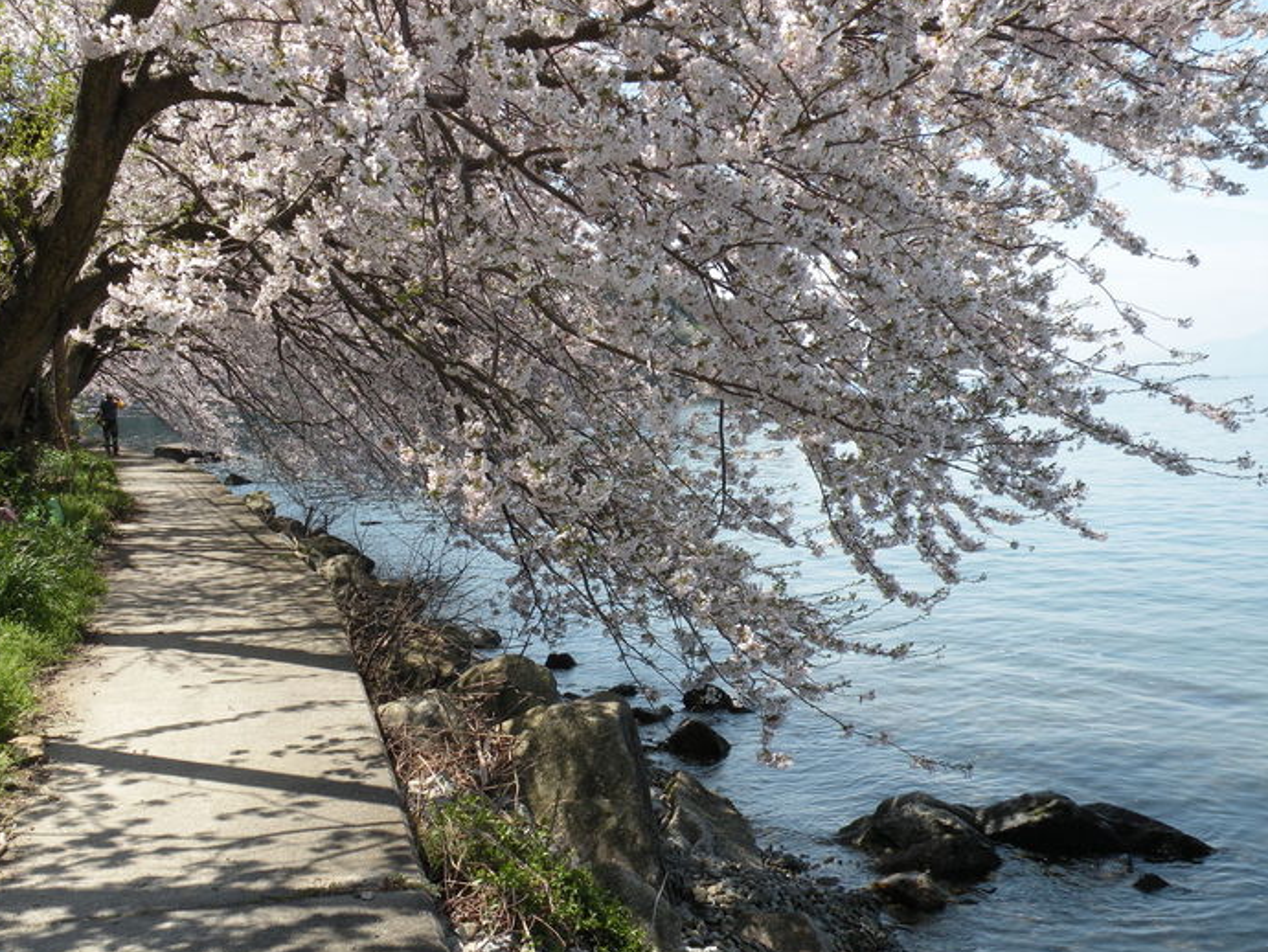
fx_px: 1576
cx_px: 626
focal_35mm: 43
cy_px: 478
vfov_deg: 33.6
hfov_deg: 43.8
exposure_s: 1/180
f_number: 5.6
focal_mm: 7.4
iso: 64
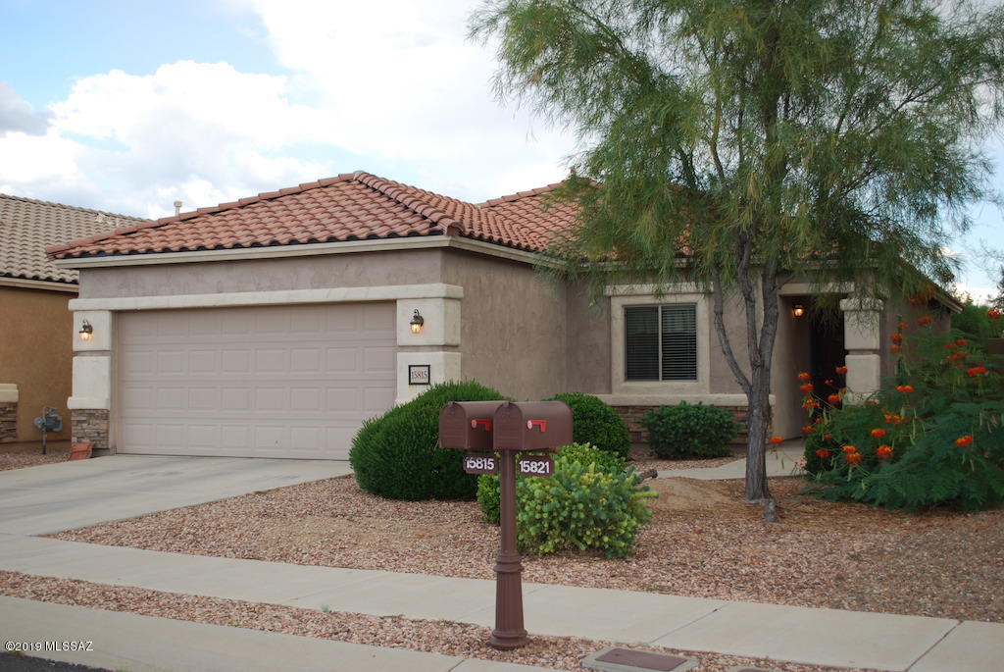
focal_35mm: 44
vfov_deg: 30.9
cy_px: 336
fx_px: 1214
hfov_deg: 44.9
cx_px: 502
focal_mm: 29
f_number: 4.8
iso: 100
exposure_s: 1/125
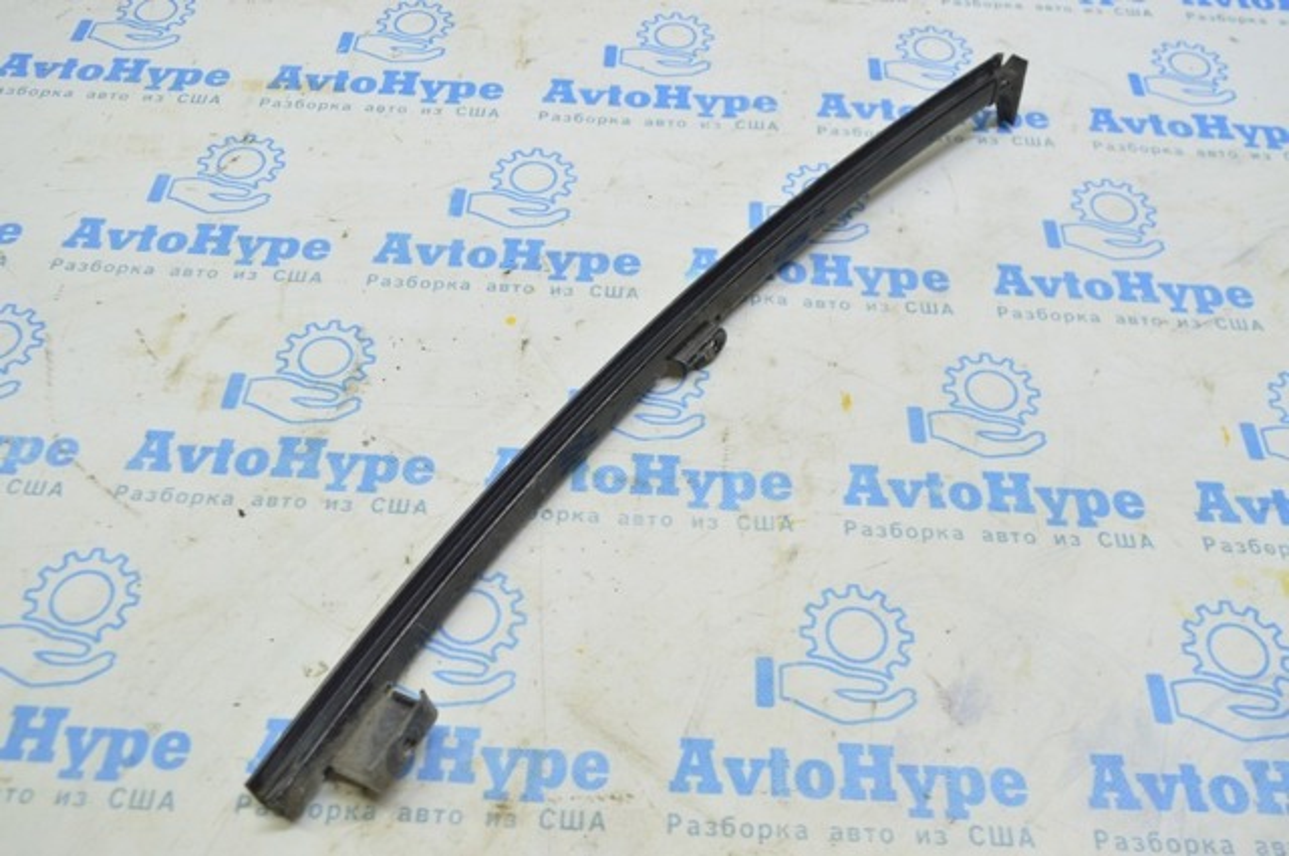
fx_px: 1180
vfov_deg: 39.9
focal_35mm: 33
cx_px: 644
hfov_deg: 57.3
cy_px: 428
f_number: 5.6
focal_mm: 22
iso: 400
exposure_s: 1/20
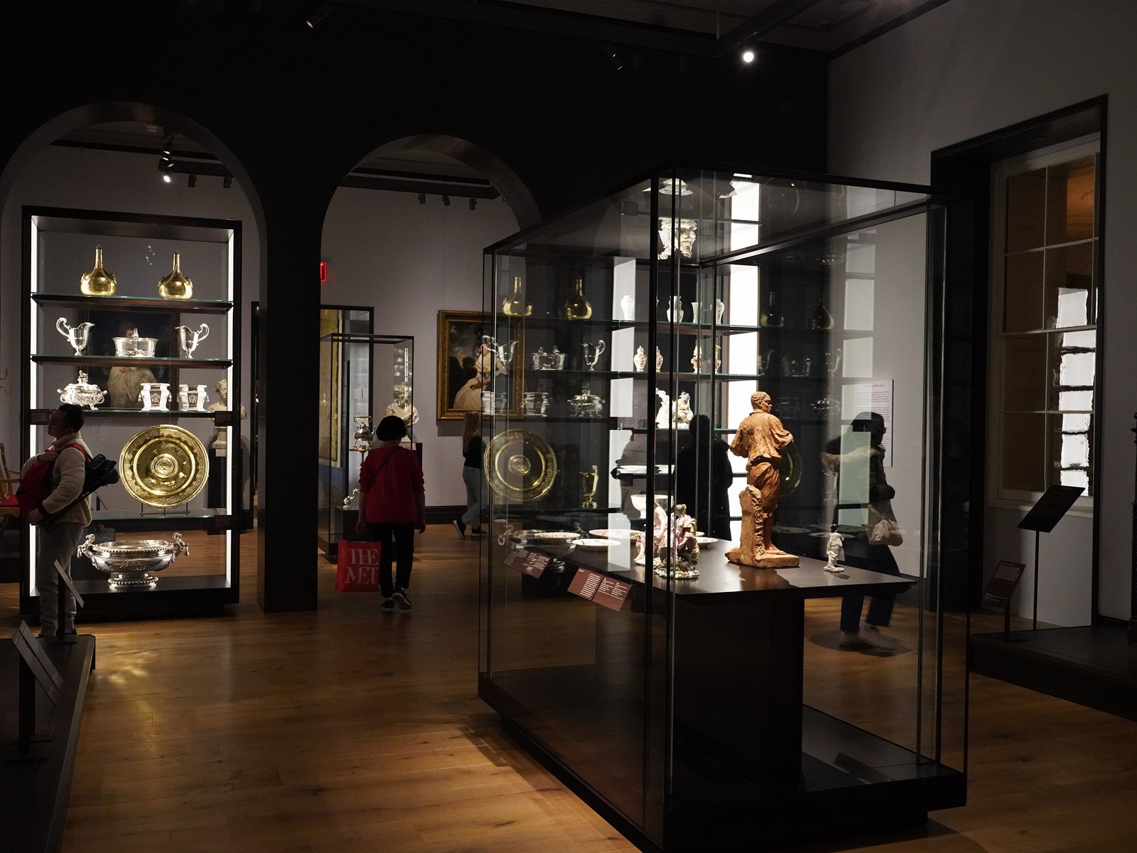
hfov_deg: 56.7
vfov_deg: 44.2
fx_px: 1051
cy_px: 425
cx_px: 519
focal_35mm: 32
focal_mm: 29
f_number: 6.3
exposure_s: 1/100
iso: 8000
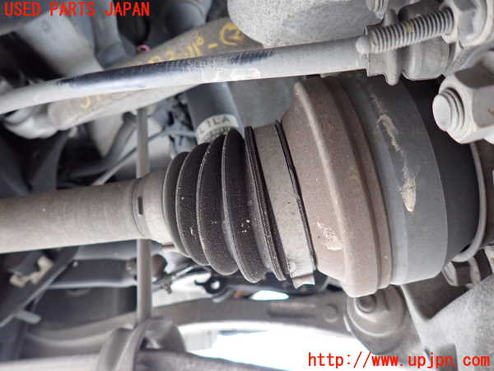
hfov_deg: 69.4
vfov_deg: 54.9
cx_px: 247
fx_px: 357
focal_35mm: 25
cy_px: 186
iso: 640
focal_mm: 4.5
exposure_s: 1/30
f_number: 2
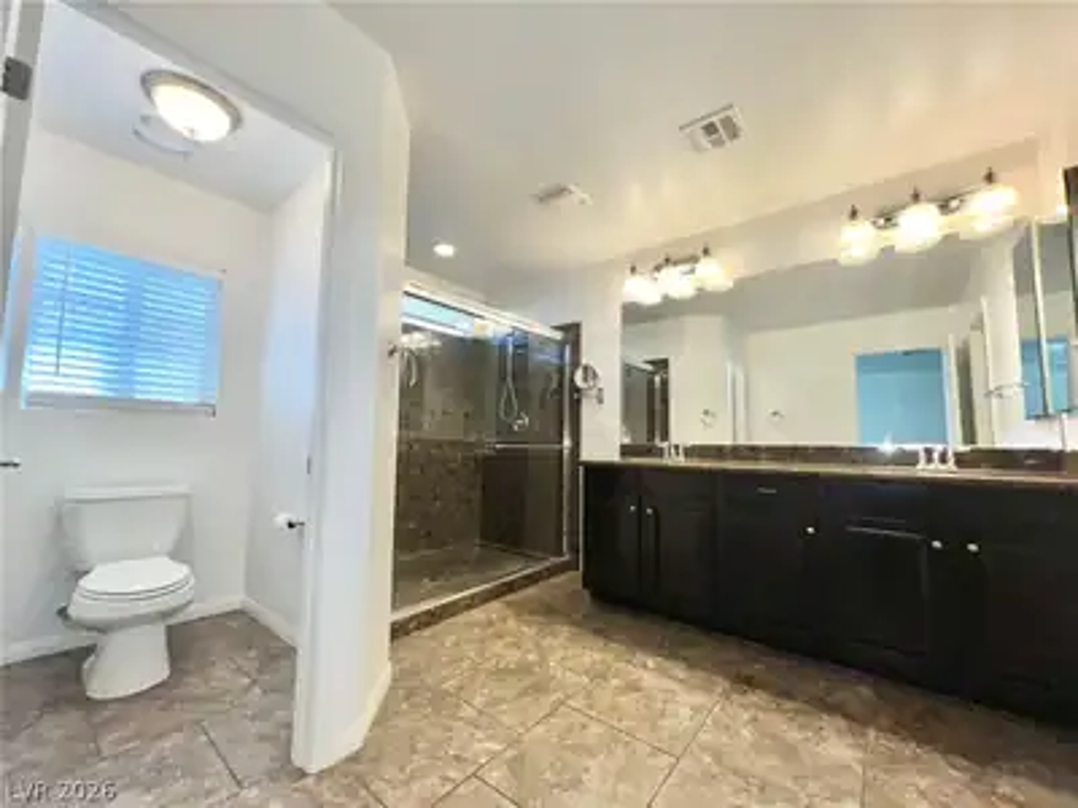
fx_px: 405
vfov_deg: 89.9
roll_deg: -0.7
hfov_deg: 106.2
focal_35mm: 13
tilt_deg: +4.0
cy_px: 404
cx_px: 539
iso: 50
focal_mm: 1.57
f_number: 1.8
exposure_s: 1/122
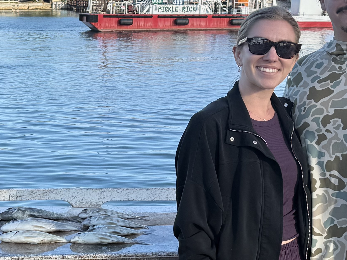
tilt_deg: -9.5
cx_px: -8
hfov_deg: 22.8
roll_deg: +0.1
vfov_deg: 18.0
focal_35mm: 82
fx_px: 822
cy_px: 157
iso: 80
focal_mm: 6.76
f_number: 1.78
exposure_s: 1/2370
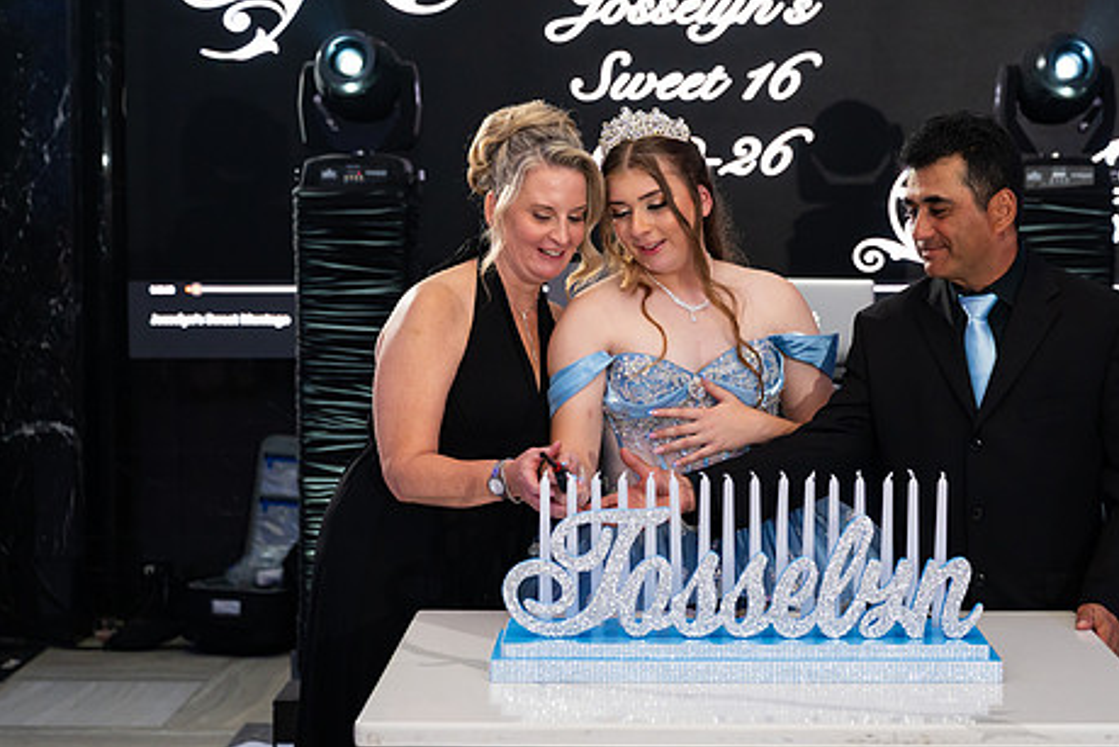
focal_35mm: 72
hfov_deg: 28.0
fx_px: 2239
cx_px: 655
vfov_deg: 18.9
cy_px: 309
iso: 1250
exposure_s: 1/160
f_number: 3.2
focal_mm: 53
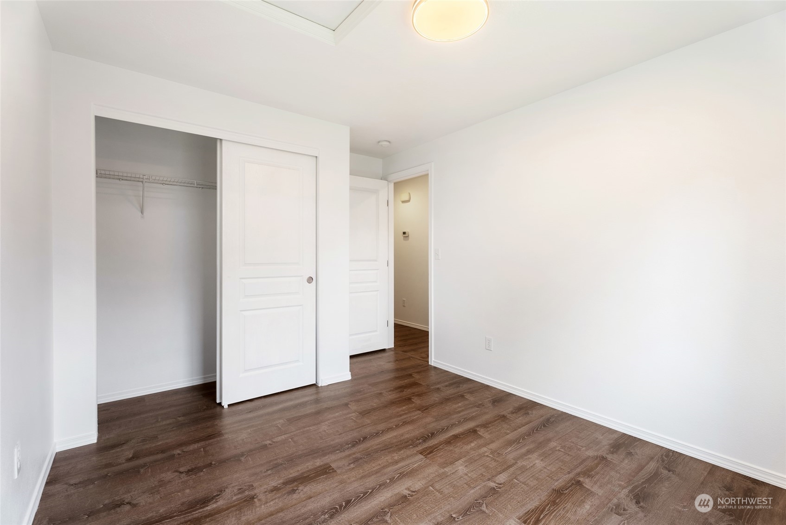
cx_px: 393
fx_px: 349
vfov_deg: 73.8
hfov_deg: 96.7
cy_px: 262
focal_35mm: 16
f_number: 9
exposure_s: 1.6
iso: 80
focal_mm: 16
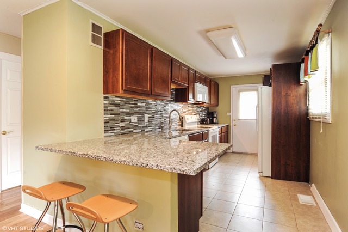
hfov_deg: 84.0
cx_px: 174
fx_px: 193
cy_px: 116
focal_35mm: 20
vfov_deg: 61.9
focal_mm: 20
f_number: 8
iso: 200
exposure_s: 1.3
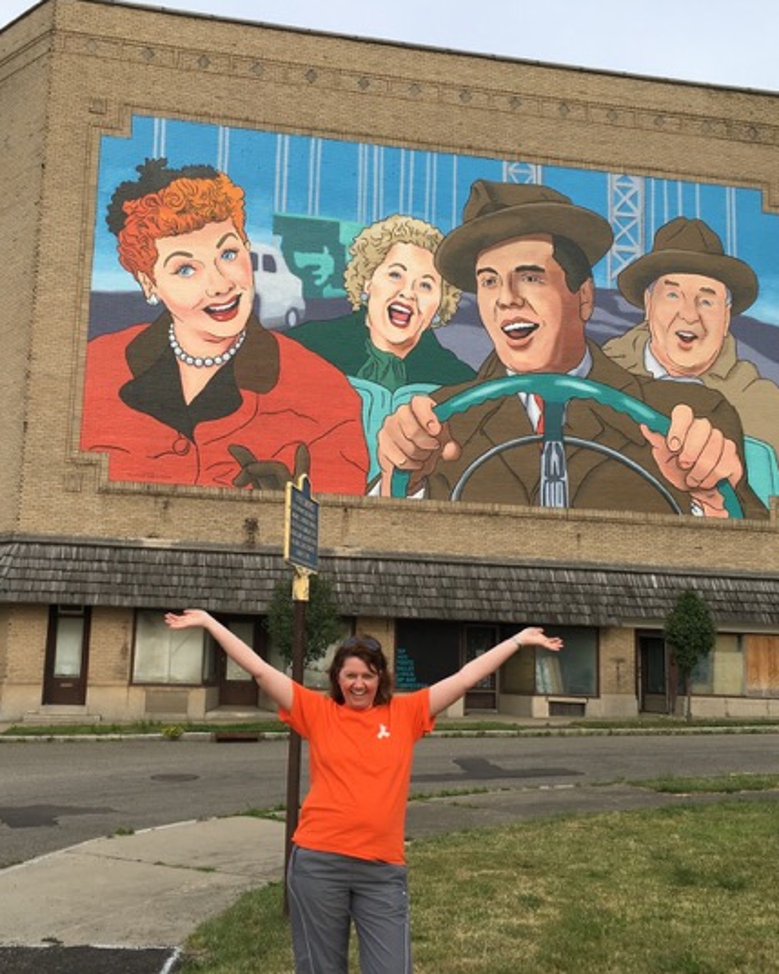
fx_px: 1095
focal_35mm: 38
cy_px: 485
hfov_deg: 39.1
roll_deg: -1.9
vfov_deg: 47.9
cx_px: 341
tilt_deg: +9.1
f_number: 2.2
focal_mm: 4.15
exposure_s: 1/827
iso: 25
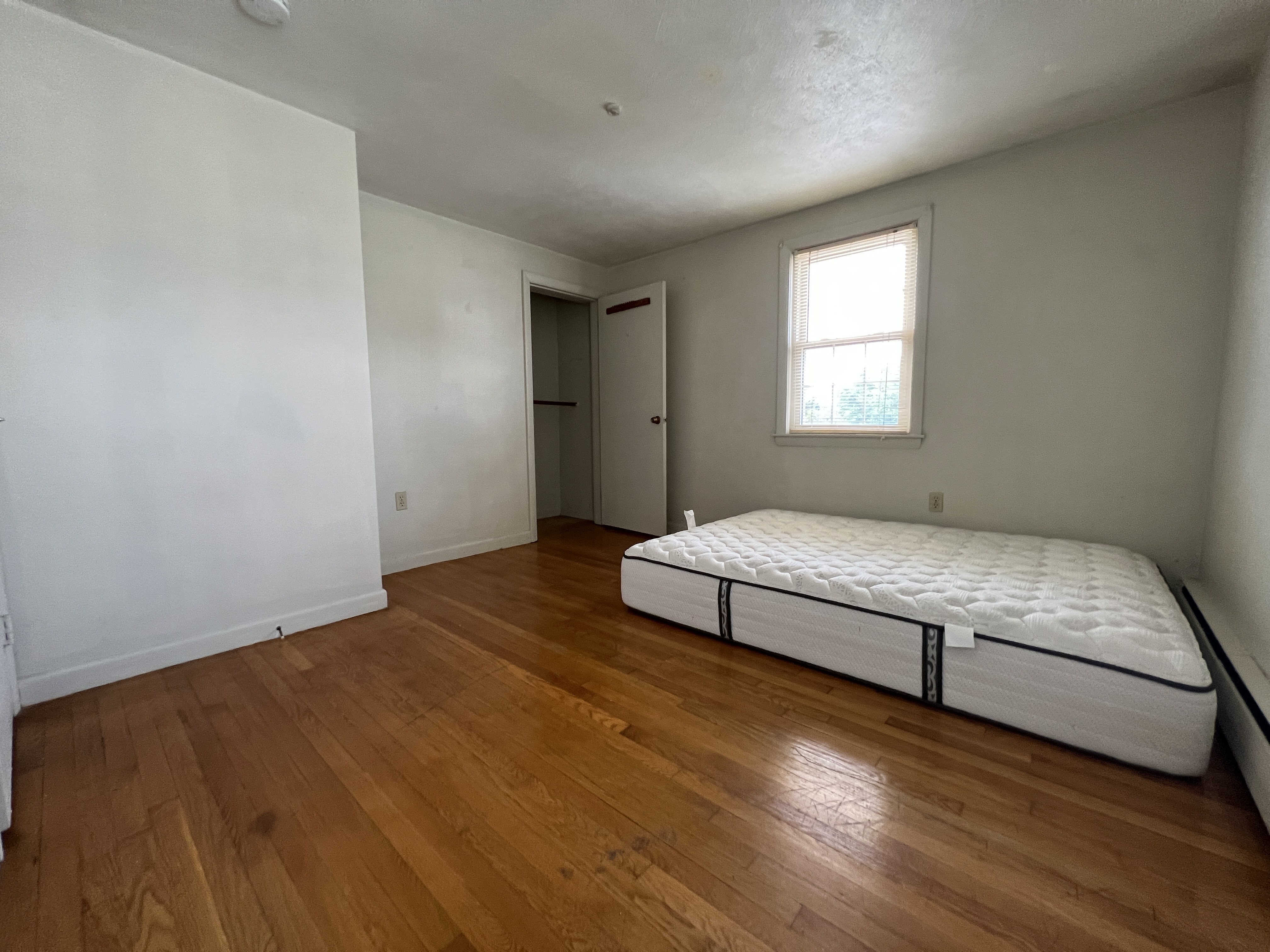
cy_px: 476
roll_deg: +0.7
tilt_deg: -6.4
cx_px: 635
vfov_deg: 89.9
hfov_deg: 106.2
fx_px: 477
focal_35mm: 13
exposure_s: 1/99
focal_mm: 1.57
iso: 200
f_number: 1.8
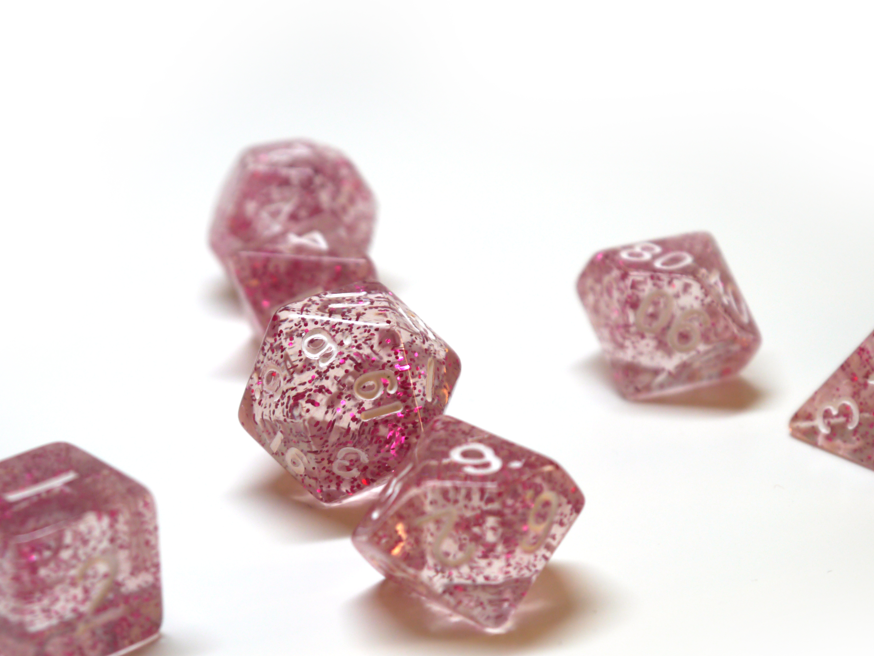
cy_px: 389
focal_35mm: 94
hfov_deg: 20.9
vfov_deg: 15.7
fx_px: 2374
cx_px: 429
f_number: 5.6
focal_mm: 36
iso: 160
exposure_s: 1/125
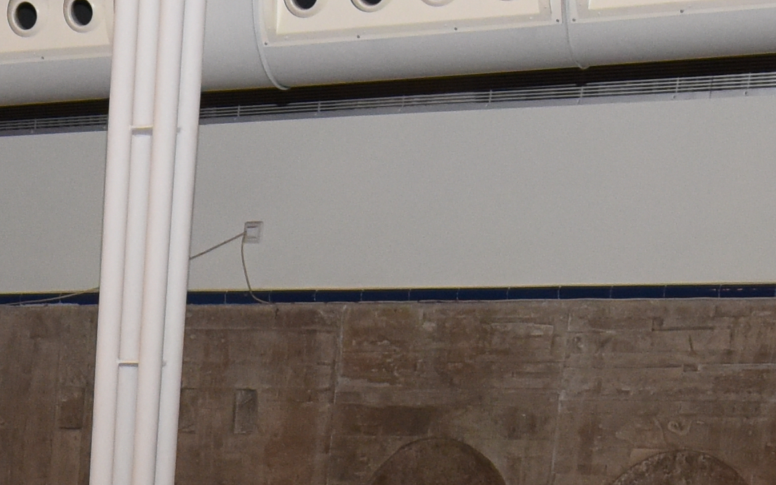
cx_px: -148
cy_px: 1100
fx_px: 2179
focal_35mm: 103
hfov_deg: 19.1
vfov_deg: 11.0
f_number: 4.5
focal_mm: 16
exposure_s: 1/160
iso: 1600
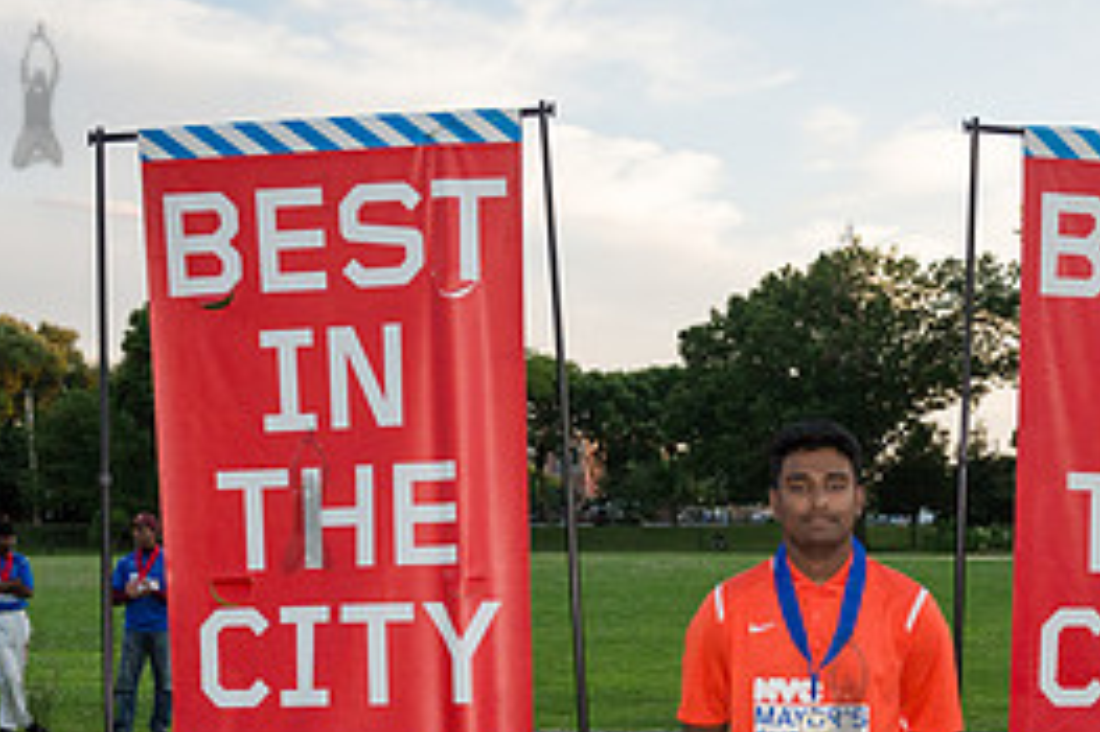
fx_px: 1954
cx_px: 845
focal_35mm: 64
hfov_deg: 30.8
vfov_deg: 20.6
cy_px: 701
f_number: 4
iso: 1600
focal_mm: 29
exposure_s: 1/2000
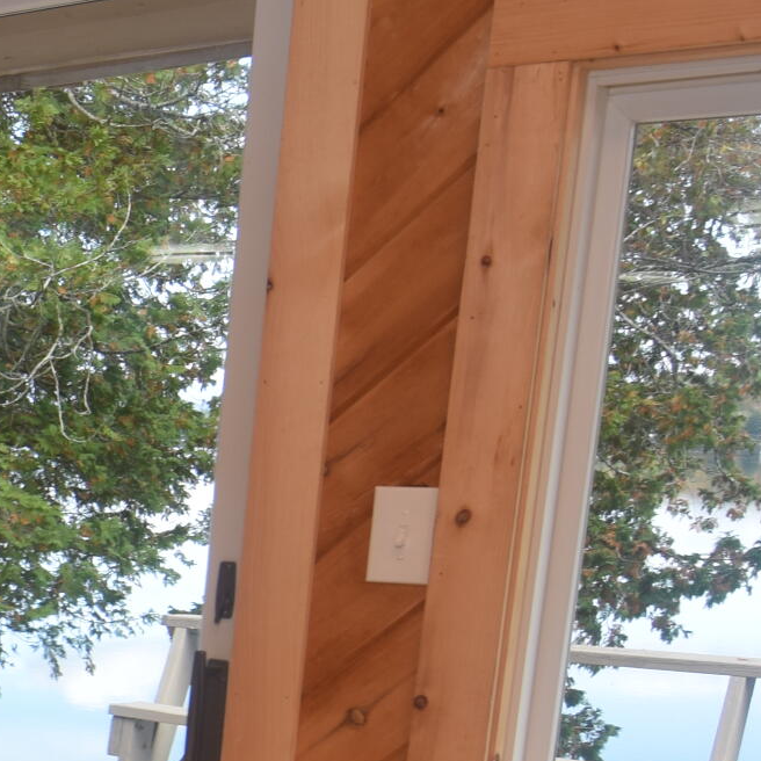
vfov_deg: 23.5
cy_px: 778
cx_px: -596
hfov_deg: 19.0
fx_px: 1741
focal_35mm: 70
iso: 110
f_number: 5.6
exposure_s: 1/125
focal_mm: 12
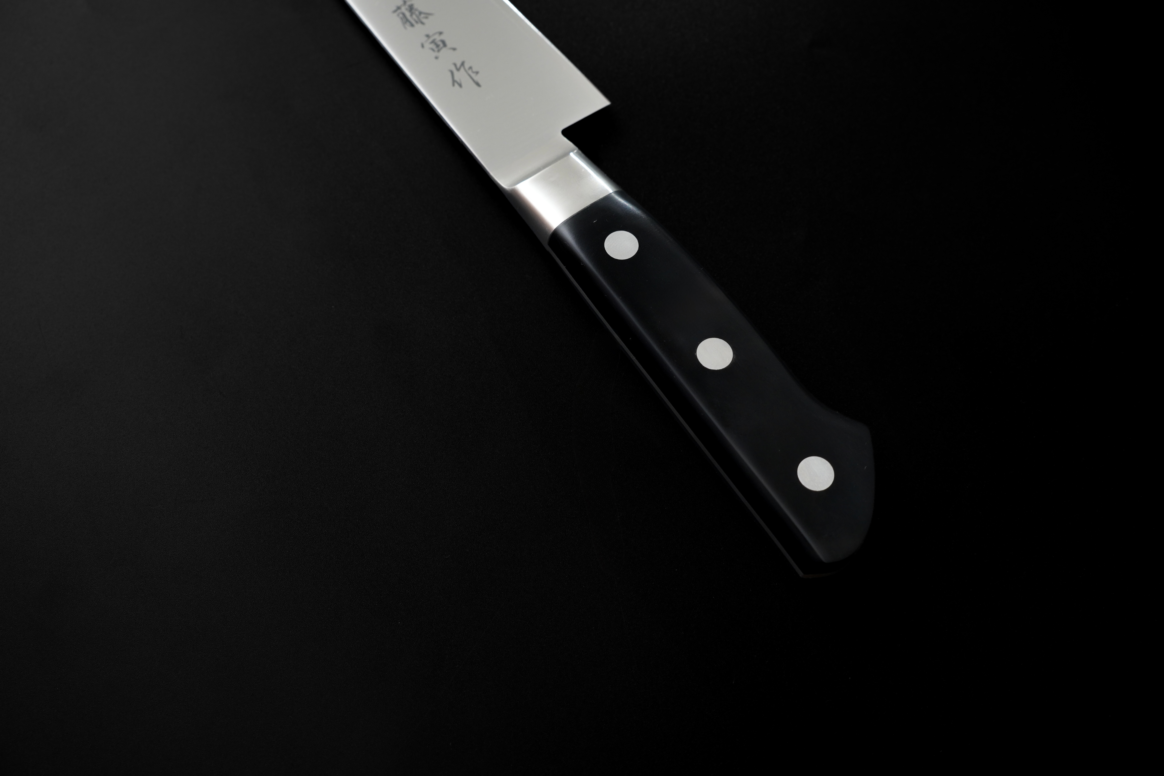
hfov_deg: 52.0
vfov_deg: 36.0
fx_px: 1193
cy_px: 388
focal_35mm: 37
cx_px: 582
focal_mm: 24.6
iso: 400
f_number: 5
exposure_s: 1/160
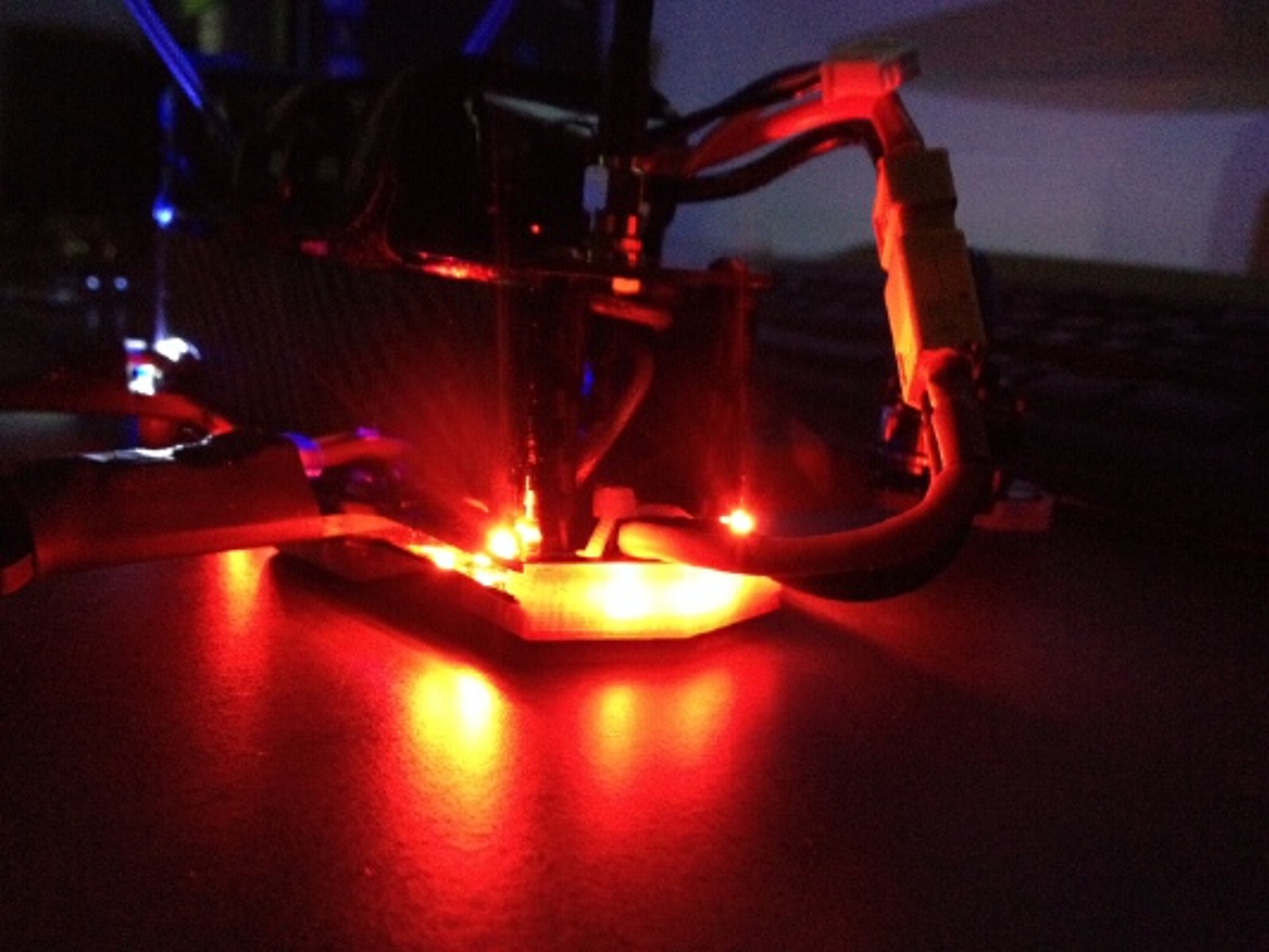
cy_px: 476
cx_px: 634
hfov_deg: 52.6
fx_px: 1283
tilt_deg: -12.9
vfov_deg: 40.7
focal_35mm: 35
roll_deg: -5.2
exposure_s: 1/15
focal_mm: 4.28
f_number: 2.4
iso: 800
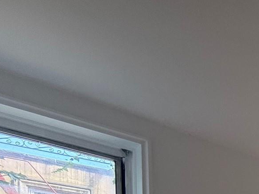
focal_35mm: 49
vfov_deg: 22.4
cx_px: 440
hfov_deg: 23.9
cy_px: 316
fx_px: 367
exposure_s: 1/99
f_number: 2.2
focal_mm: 2.22
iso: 50
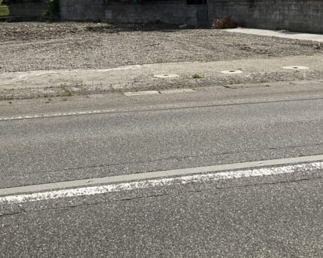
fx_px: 621
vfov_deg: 23.0
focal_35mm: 65
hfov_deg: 29.1
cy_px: 41
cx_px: 146
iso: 25
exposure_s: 1/3788
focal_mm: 3
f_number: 1.8
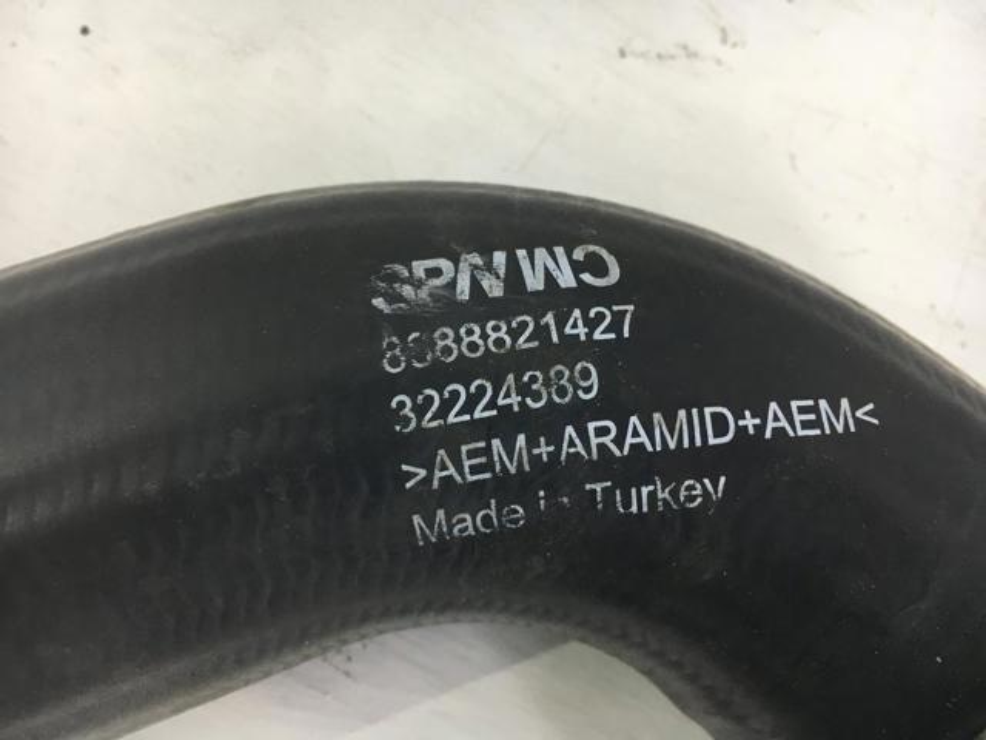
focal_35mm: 29
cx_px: 493
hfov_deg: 61.7
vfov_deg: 48.2
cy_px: 370
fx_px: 826
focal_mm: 4.15
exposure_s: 1/33
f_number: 2.2
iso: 32
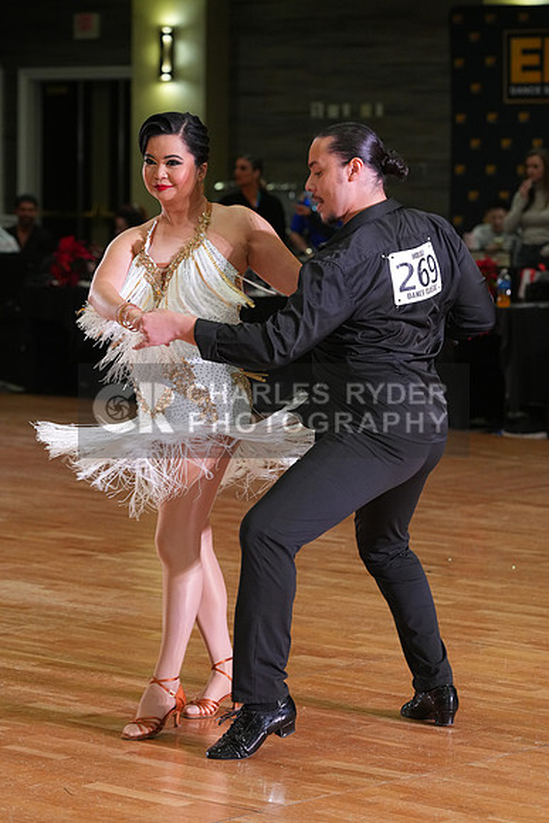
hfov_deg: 11.4
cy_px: 412
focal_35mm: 120
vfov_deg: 17.1
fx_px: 2743
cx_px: 274
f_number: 5
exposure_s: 1/200
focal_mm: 120
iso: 2500
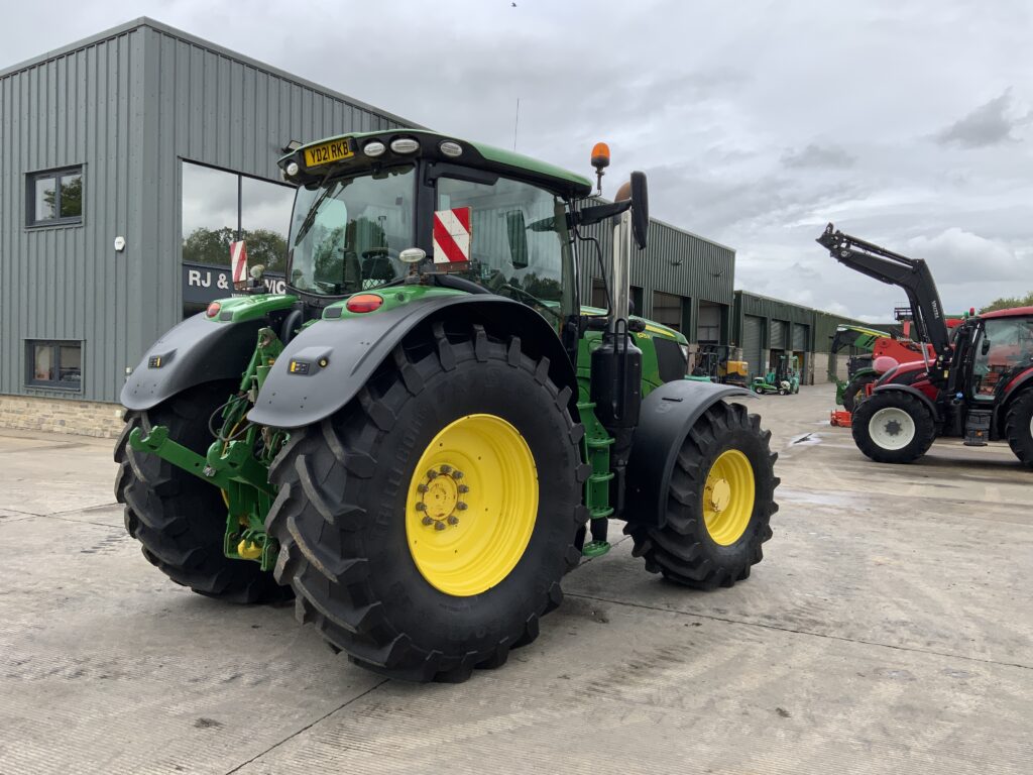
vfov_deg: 48.2
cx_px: 516
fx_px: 865
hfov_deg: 61.7
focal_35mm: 29
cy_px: 388
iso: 16
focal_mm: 3
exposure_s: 1/1221
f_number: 1.8
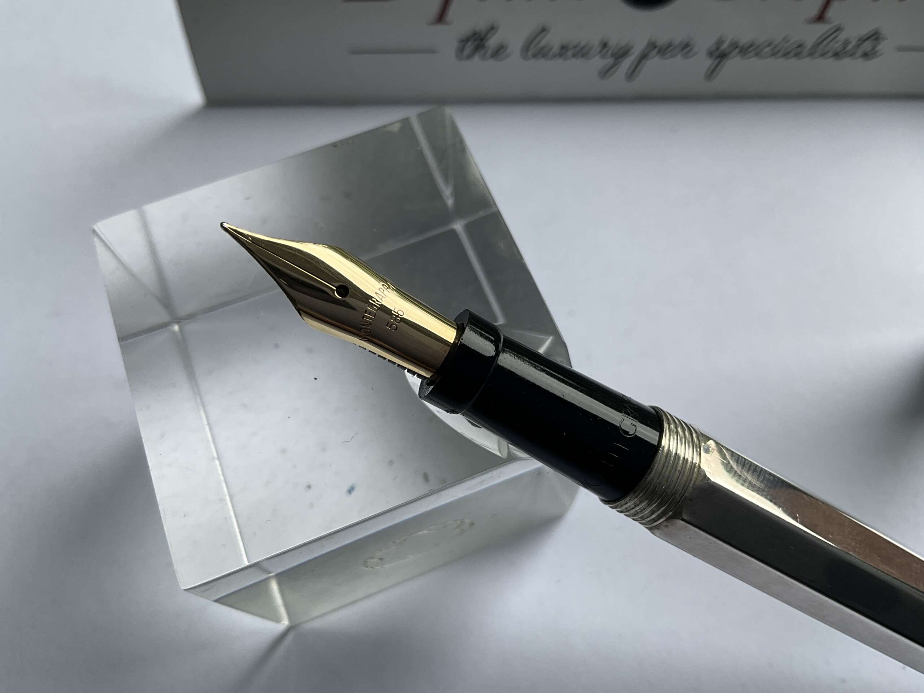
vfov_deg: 48.2
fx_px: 774
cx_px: 462
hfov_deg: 61.7
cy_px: 346
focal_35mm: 29
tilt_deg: -67.1
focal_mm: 3
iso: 16
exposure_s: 1/122
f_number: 1.8
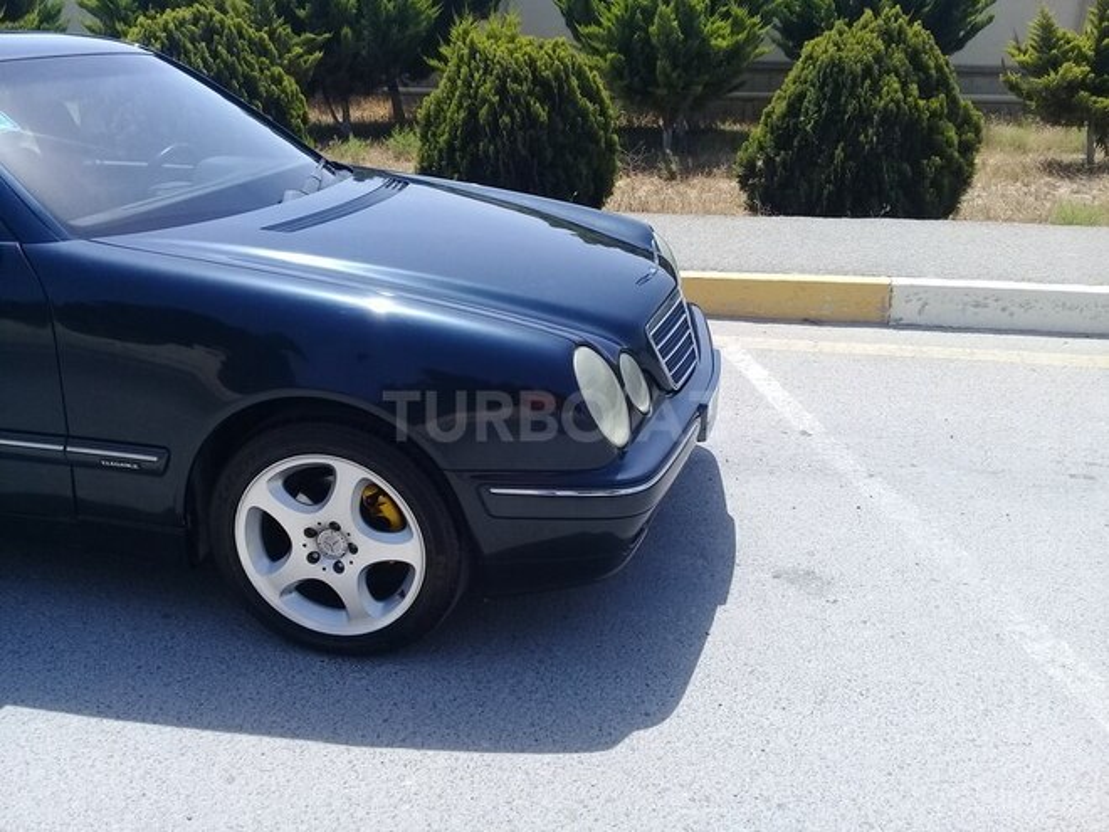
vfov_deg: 45.4
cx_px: 554
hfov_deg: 58.4
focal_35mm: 31
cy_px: 416
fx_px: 993
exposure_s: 1/984
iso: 50
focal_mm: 3.3
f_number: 2.2
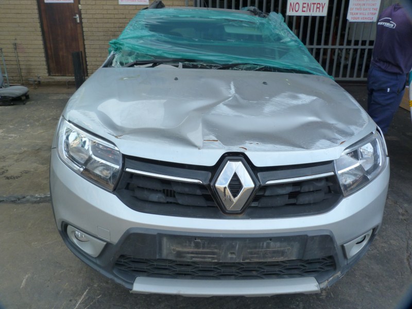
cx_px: 206
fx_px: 298
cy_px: 154
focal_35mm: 25
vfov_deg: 54.9
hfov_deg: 69.4
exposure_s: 1/160
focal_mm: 4.5
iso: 125
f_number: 4
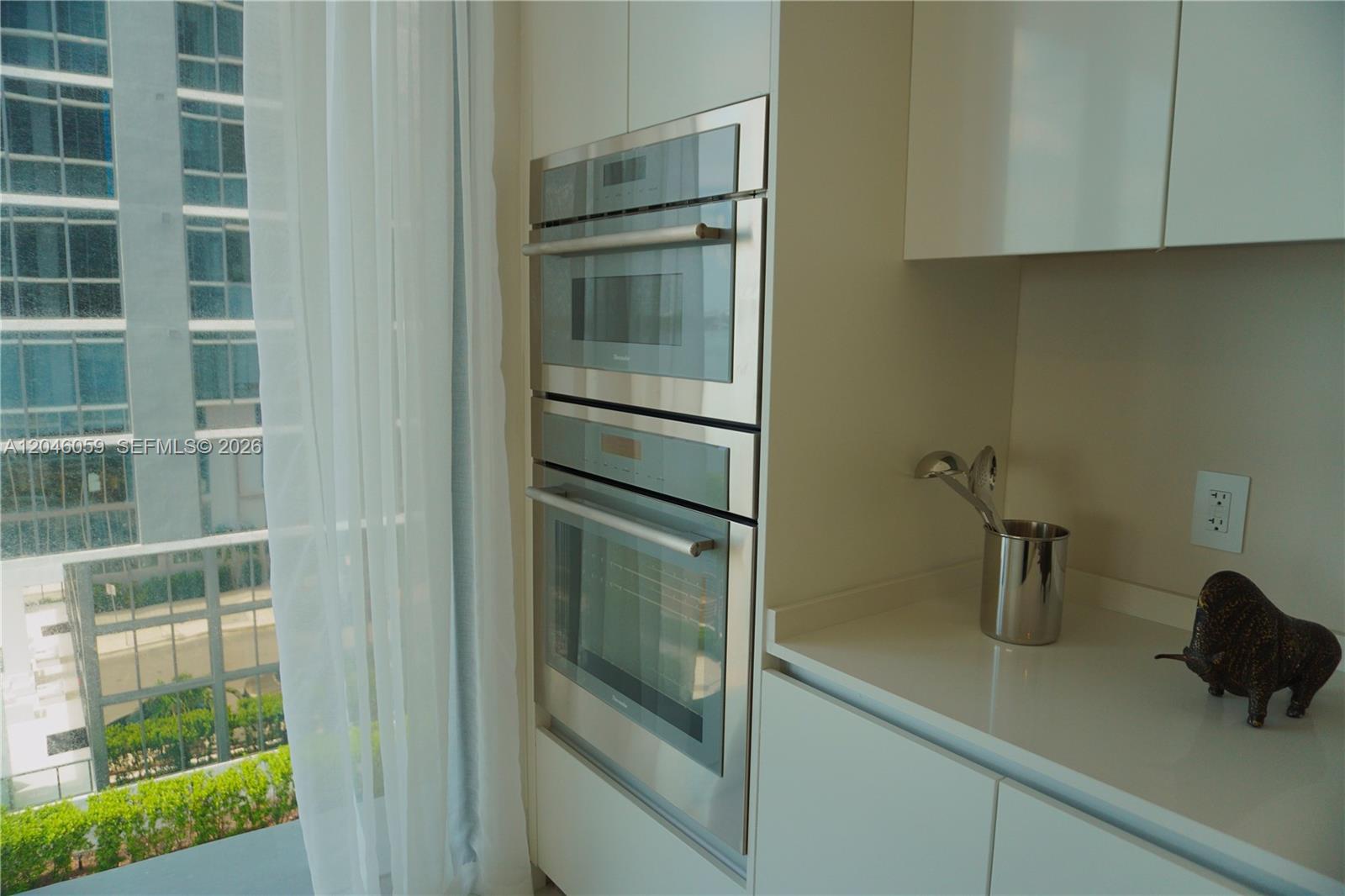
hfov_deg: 73.8
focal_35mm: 24
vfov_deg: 53.1
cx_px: 672
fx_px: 896
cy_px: 448
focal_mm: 16
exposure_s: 1/320
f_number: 3.5
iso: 200
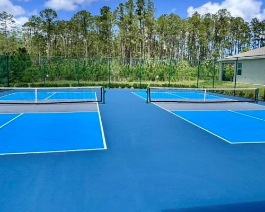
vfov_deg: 51.5
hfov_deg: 62.2
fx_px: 220
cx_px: 127
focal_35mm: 28
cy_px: 96
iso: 50
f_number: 2.2
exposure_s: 1/1672
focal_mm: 2.22
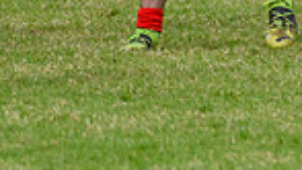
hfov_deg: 1.1
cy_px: -241
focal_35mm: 2004
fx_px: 16062
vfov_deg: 0.6
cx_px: 74
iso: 800
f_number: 6
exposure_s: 1/2000
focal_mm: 360
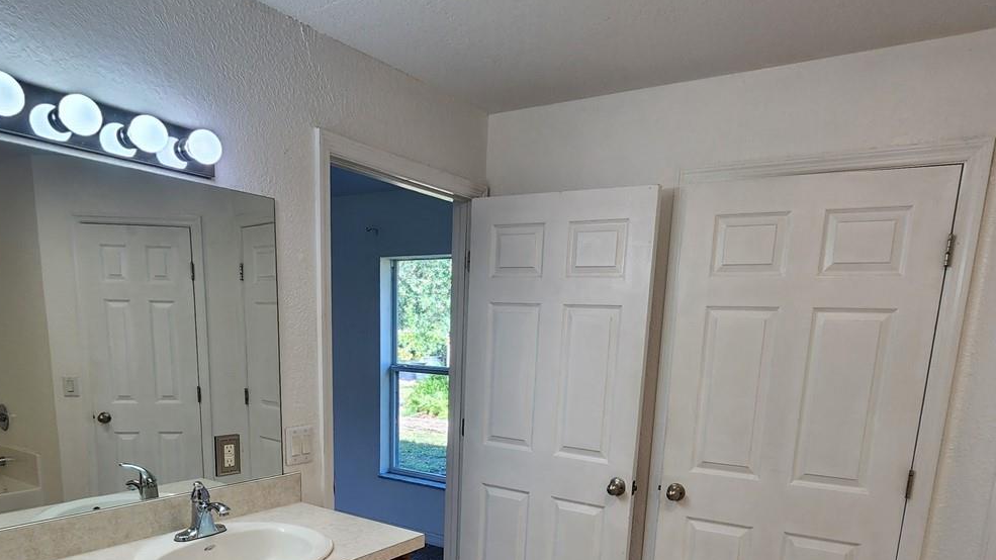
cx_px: 486
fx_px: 607
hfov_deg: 78.7
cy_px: 483
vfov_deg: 45.7
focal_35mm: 23
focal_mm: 2.2
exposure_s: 1/120
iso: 80
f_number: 2.2
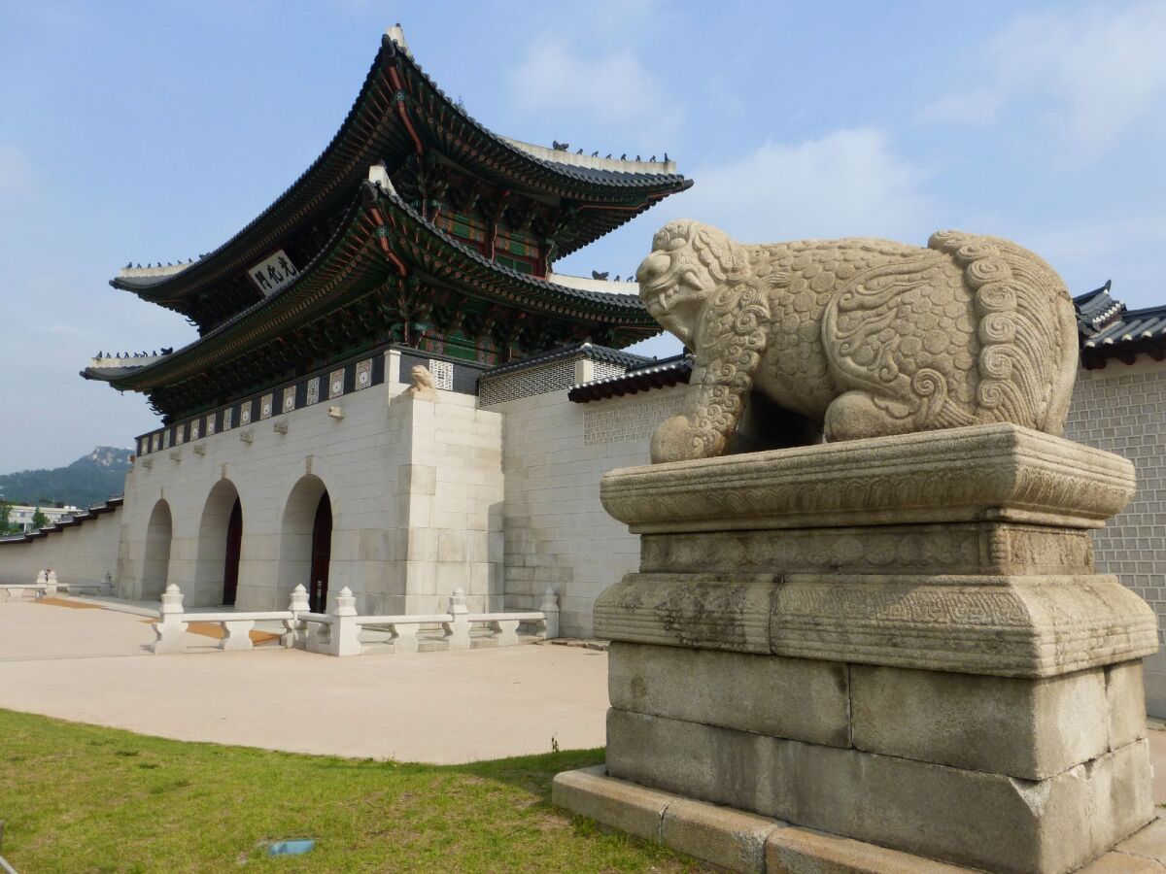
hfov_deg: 69.4
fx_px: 842
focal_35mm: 25
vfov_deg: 54.9
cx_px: 583
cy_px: 437
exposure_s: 1/1000
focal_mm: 4.3
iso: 100
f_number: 4
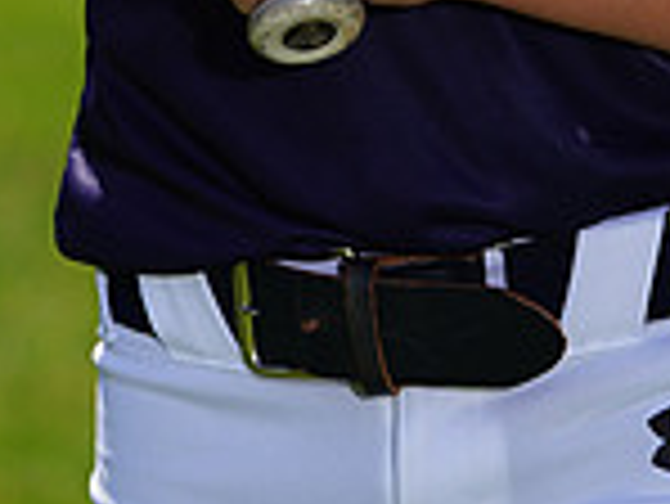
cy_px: -770
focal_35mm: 782
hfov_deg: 2.5
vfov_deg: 1.9
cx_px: 416
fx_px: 15148
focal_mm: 209
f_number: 8
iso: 100
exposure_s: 1/250
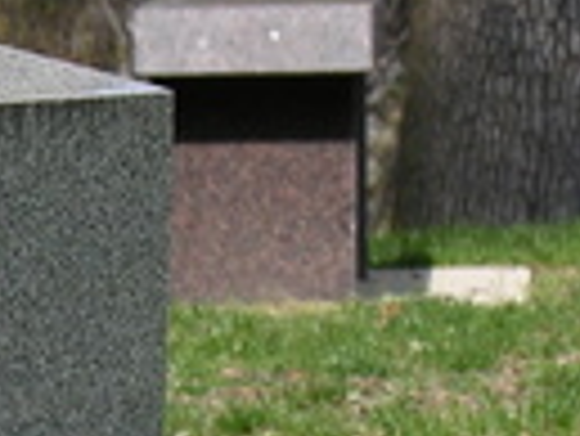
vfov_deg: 2.6
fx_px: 9694
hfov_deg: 3.4
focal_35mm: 578
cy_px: 1164
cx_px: -728
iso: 50
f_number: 5
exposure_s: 1/255
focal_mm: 24
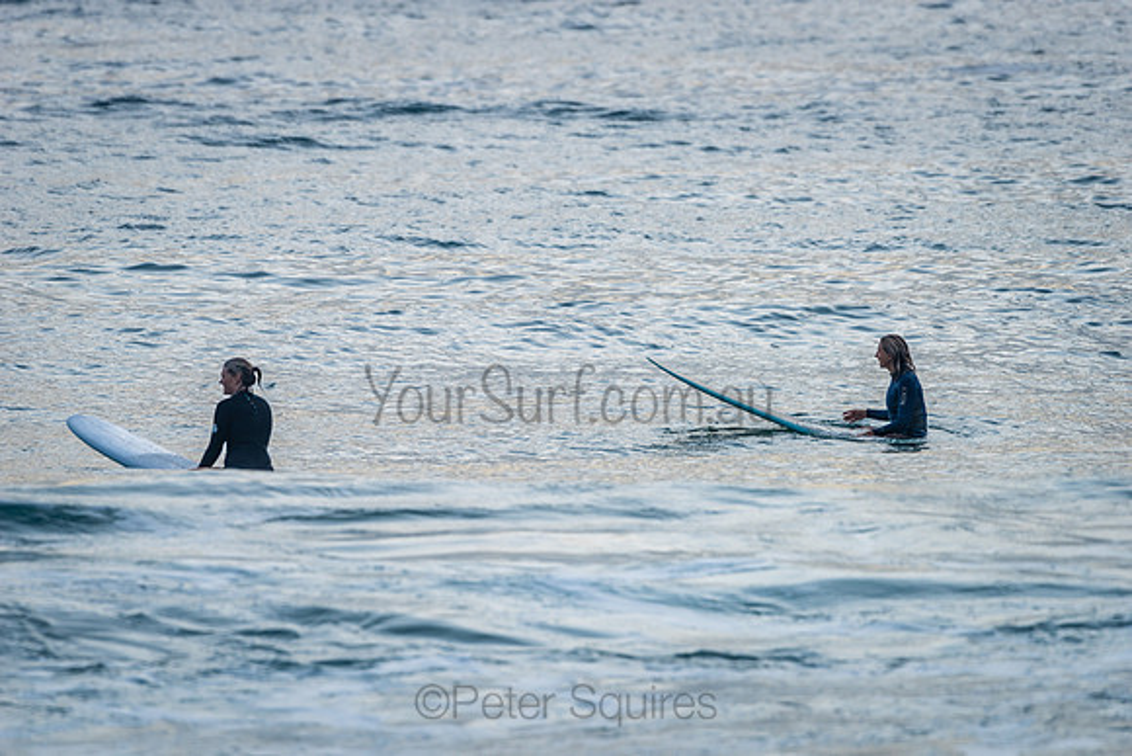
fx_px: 12266
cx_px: 566
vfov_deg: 3.5
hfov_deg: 5.3
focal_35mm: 390
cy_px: 378
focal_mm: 390
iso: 110
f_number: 5.6
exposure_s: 1/800
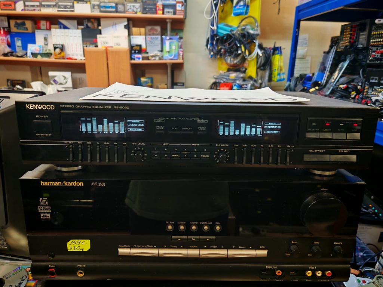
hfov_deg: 65.3
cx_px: 192
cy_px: 144
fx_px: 299
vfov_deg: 51.4
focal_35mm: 27
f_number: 1.9
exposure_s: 1/33
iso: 400
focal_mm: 6.67
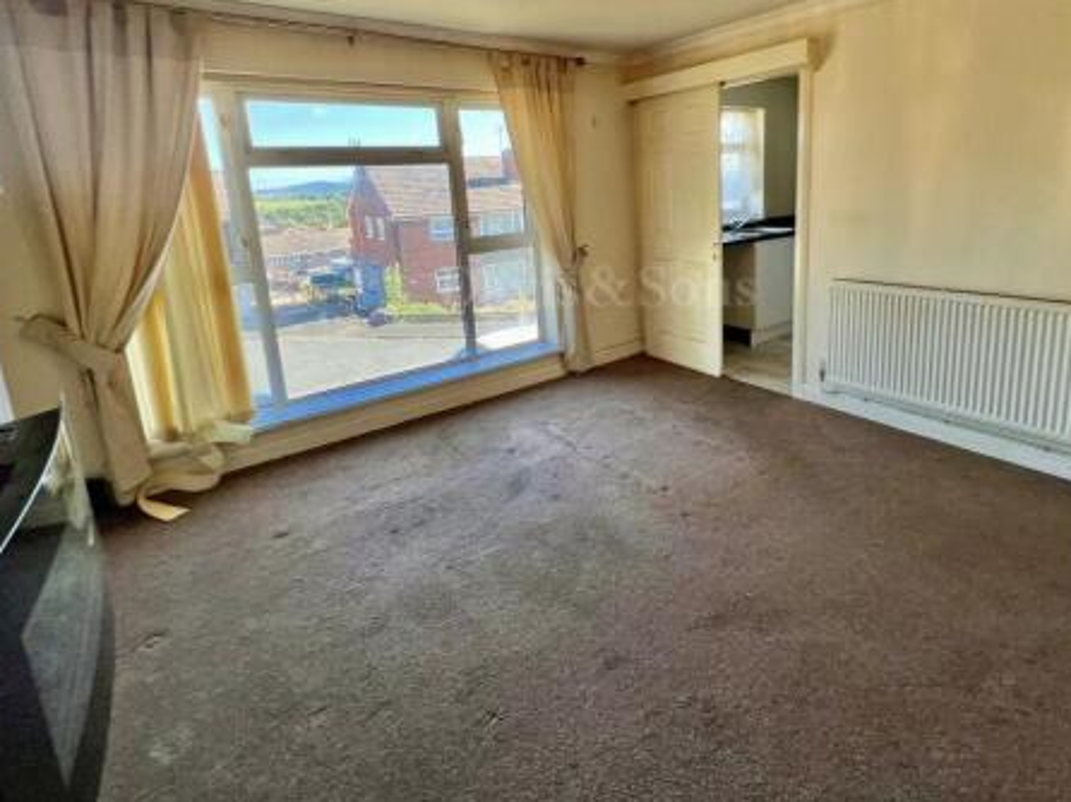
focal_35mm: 17
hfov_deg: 90.6
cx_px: 604
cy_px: 292
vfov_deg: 73.2
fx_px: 526
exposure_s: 1/122
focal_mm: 1.57
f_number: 1.8
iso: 32
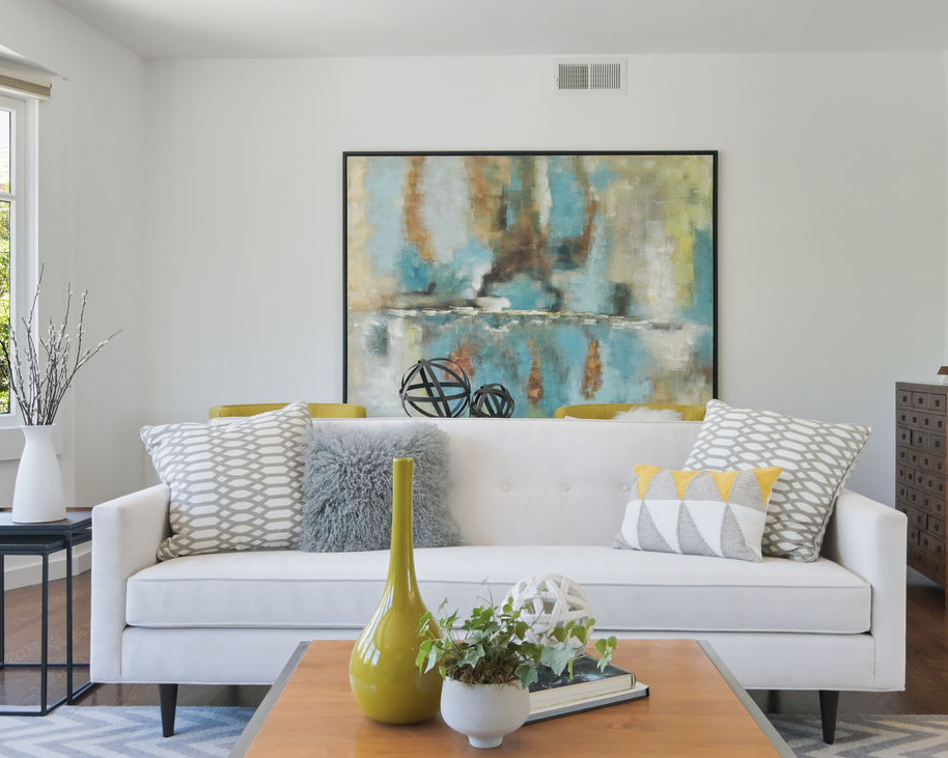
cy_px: 358
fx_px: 1094
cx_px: 520
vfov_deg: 38.2
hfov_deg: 46.8
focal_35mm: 39
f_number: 11
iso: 400
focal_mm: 19
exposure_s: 1/30
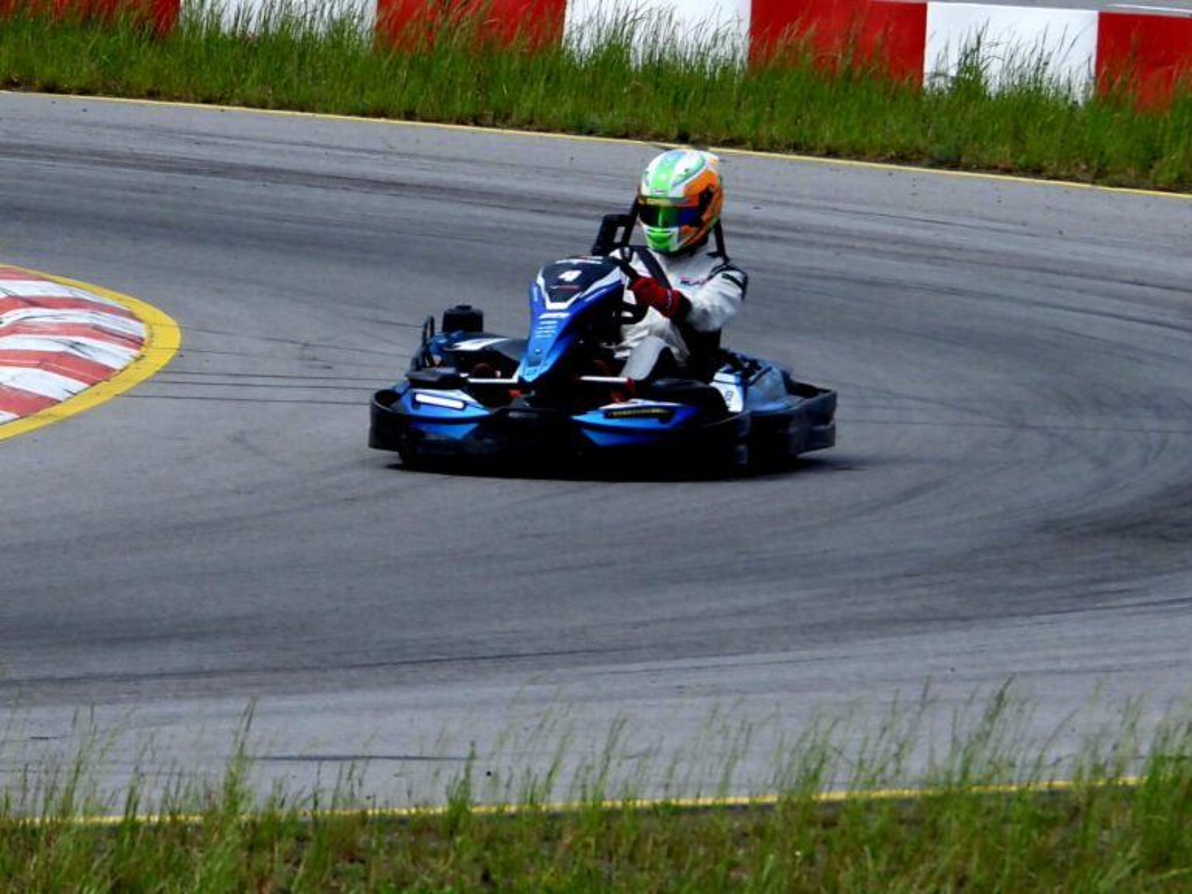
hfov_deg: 5.0
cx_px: 596
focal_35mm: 400
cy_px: 447
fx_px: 13774
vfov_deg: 3.7
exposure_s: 1/667
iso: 100
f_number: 5
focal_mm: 71.9
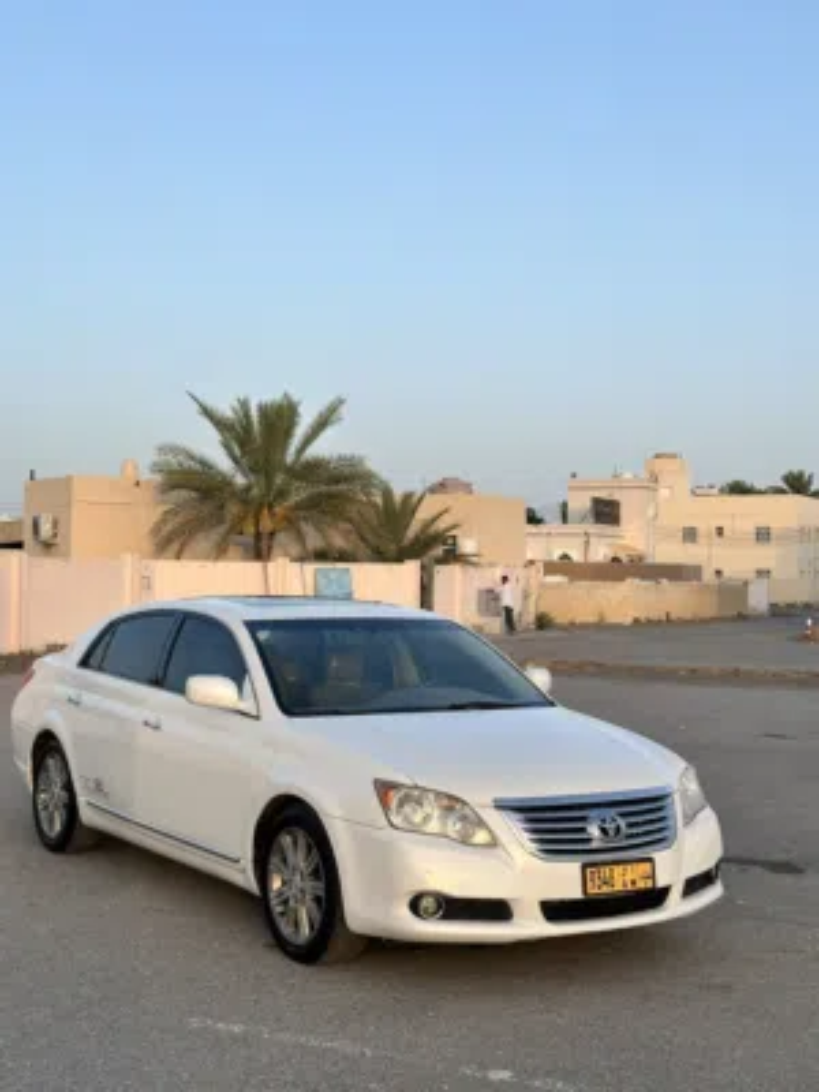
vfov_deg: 39.7
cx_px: 410
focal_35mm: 48
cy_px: 546
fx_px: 1514
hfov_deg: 30.3
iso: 64
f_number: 1.78
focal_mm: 6.86
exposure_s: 1/1000
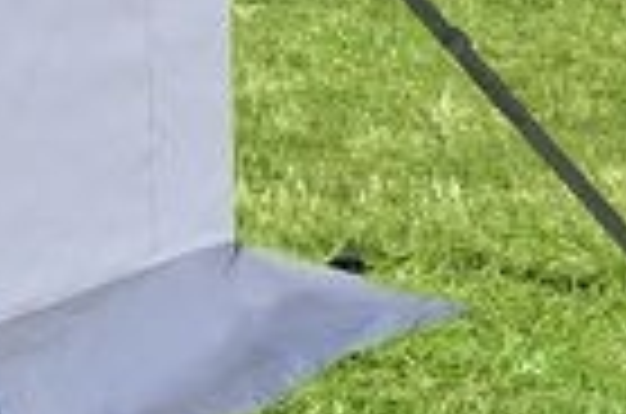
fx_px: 5920
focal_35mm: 341
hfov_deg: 5.9
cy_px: -418
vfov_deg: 4.0
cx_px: -669
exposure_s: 1/320
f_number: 9
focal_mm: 35
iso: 200
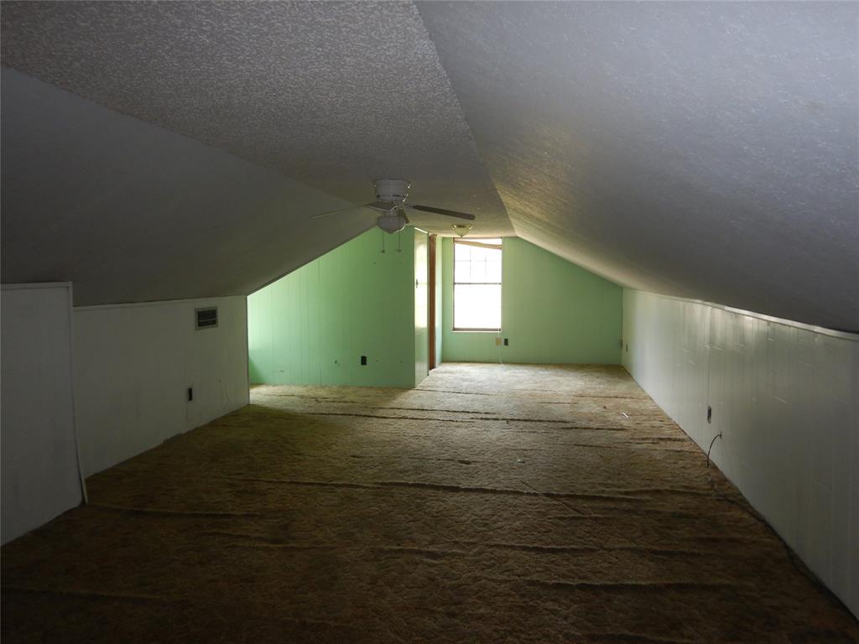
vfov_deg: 56.8
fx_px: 596
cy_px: 322
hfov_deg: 71.6
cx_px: 430
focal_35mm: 24
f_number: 2.8
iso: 180
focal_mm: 4.3
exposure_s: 1/30
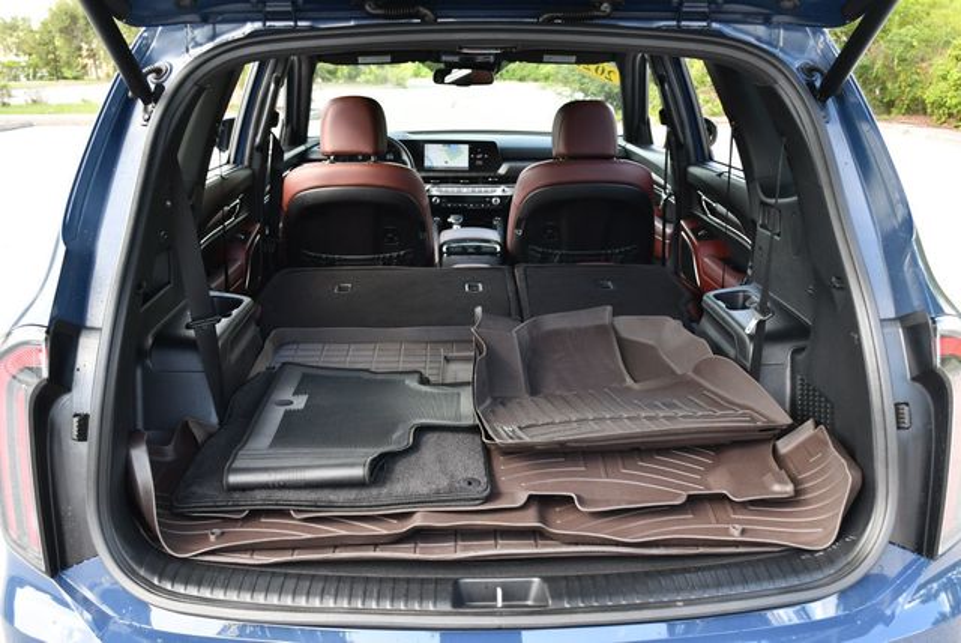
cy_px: 322
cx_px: 480
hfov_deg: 48.4
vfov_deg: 33.5
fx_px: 1069
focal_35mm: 40
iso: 400
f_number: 4
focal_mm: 20
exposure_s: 1/250
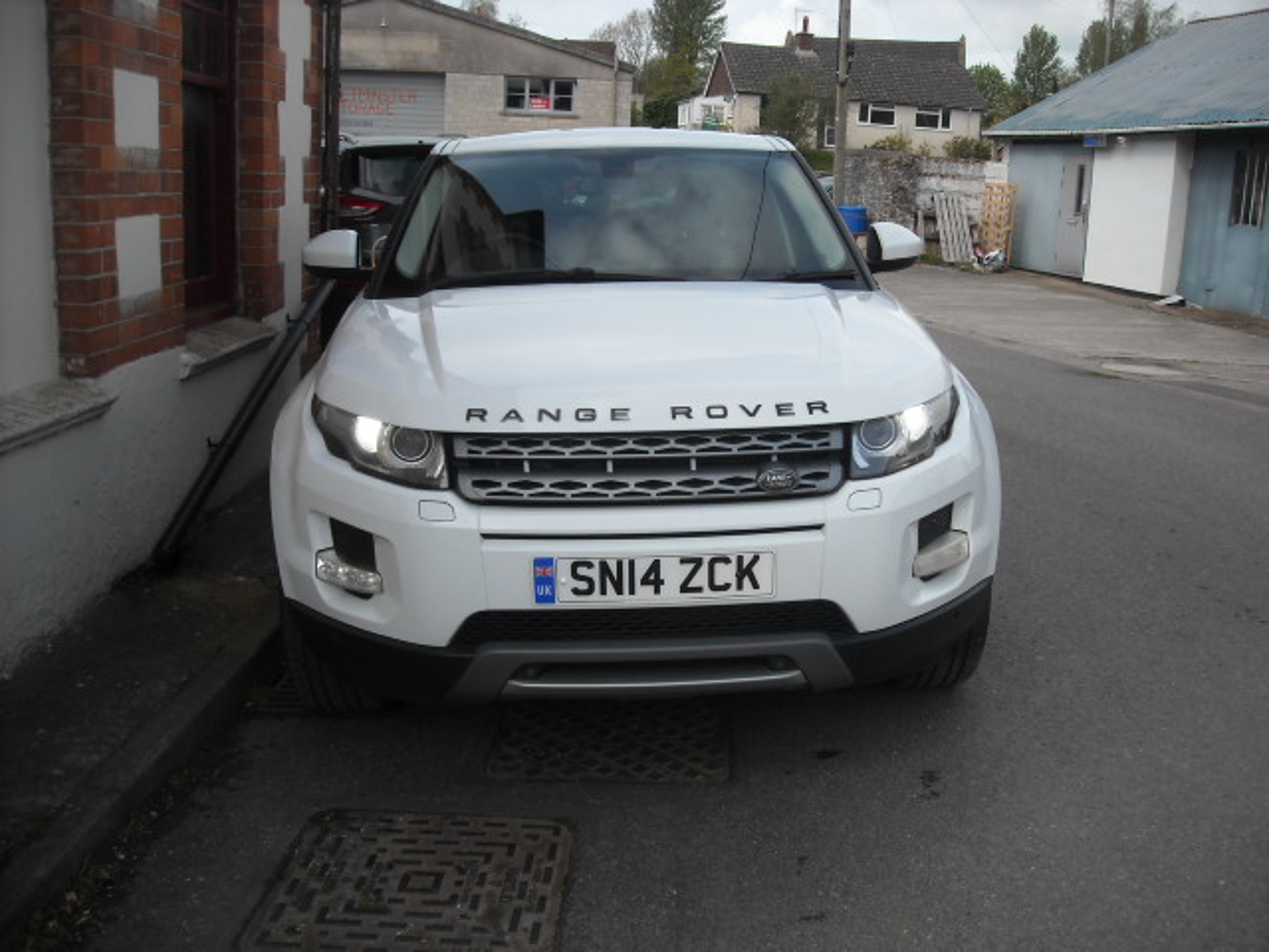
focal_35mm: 35
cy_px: 476
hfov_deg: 52.6
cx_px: 634
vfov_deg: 40.7
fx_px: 1283
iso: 64
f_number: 5.6
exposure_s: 1/218
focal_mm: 5.7
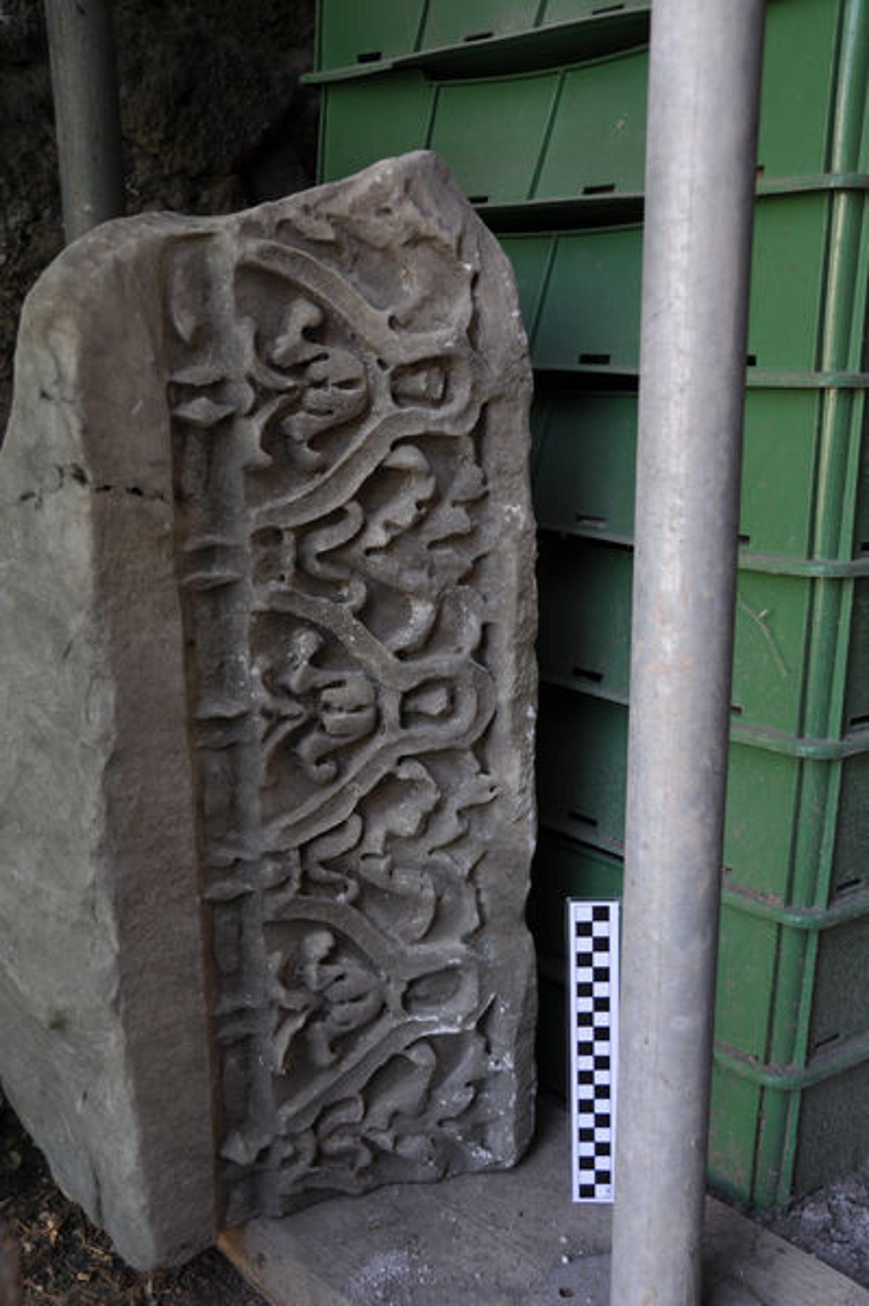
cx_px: 434
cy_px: 653
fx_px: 1414
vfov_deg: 49.6
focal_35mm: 39
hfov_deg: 34.2
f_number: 4
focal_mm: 26
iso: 200
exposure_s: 1/50
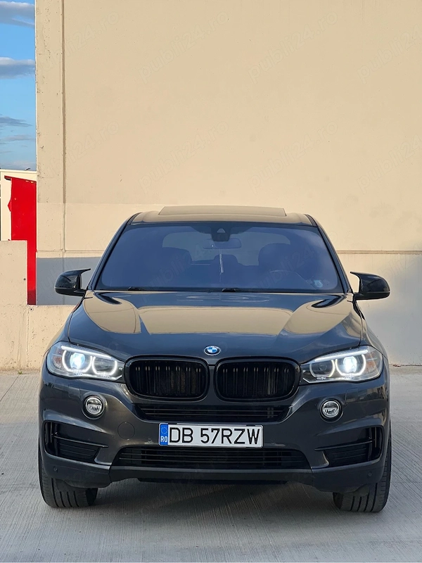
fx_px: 1252
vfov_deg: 25.3
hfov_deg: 19.1
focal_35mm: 77
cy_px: 282
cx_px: 211
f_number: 2.8
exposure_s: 1/151
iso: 20
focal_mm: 9
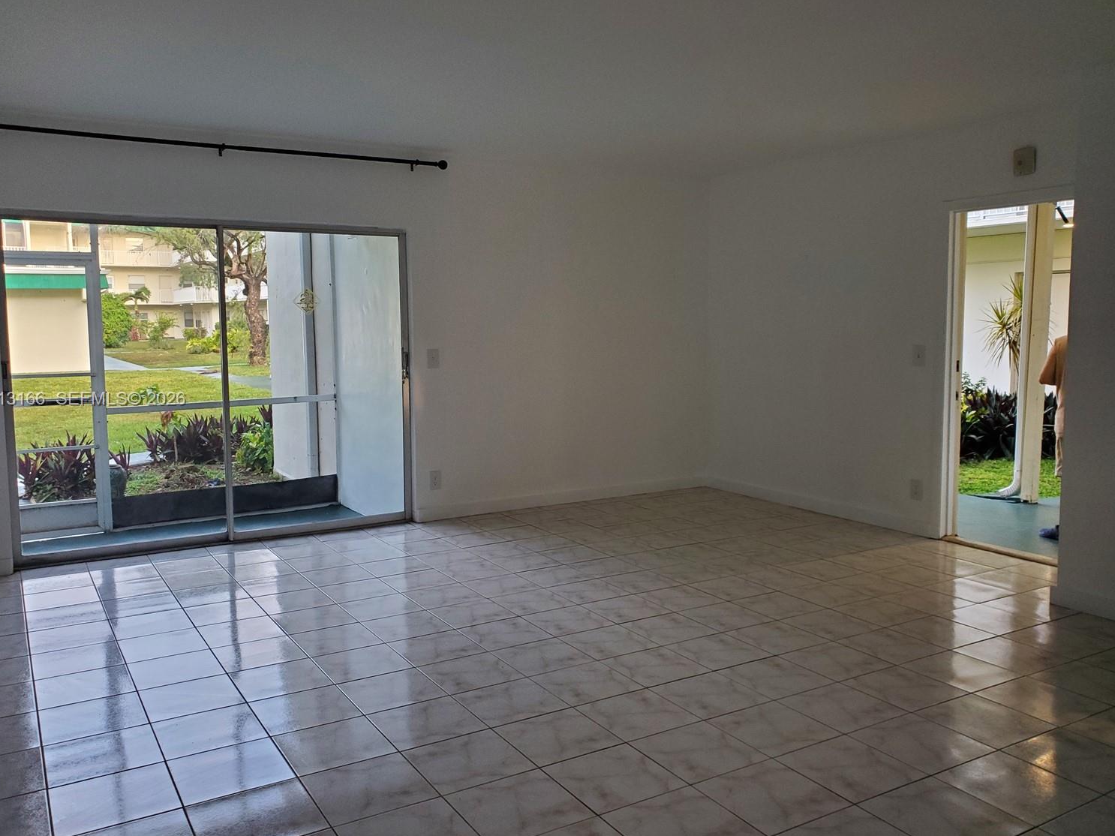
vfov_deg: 49.7
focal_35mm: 28
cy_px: 400
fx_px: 902
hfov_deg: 63.5
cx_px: 552
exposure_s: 1/120
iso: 200
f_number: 2.4
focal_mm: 4.3
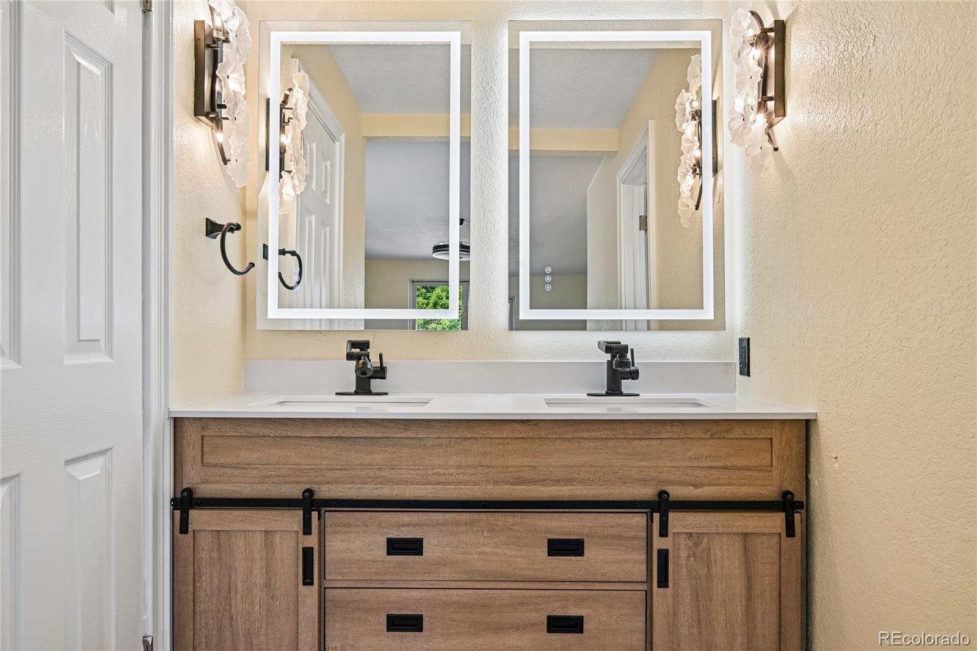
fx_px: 610
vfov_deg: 56.1
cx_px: 488
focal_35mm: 22
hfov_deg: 77.3
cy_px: 326
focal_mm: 22.5
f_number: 10
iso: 200
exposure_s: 1/25
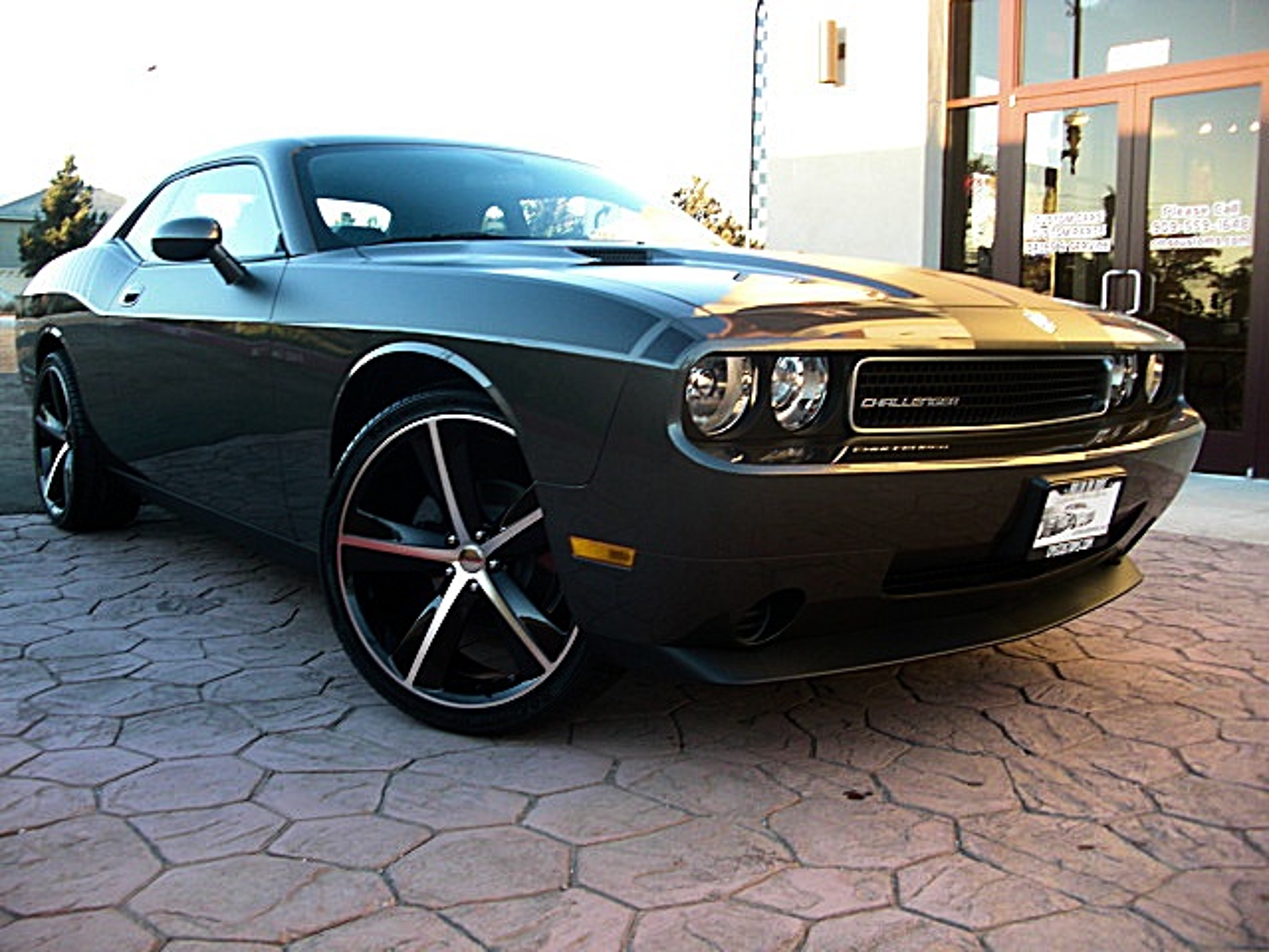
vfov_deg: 39.7
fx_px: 1320
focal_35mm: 36
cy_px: 476
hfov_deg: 51.4
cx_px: 634
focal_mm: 6.3
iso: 100
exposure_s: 1/80
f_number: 2.8
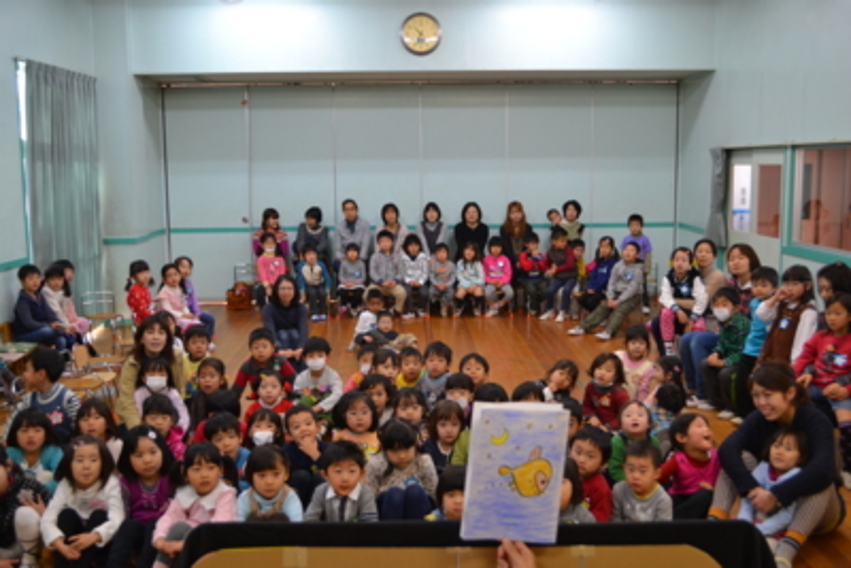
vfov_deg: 36.9
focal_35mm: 36
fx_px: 851
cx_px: 426
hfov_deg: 53.1
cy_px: 284
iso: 400
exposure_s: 1/25
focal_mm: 24
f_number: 4
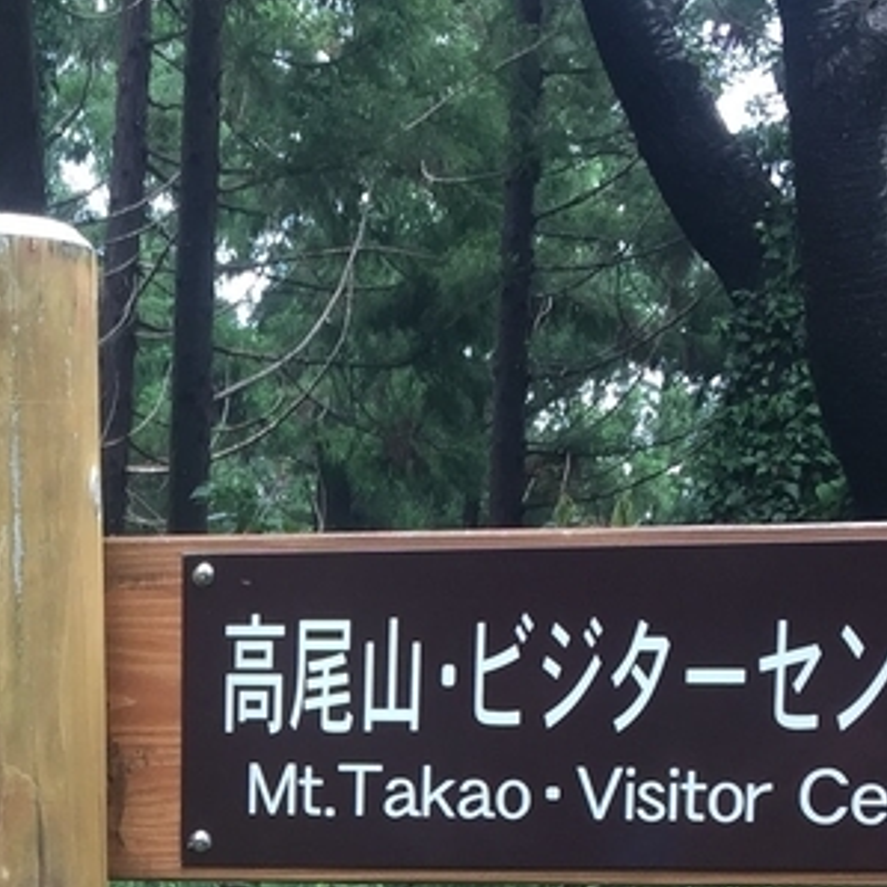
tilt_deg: -4.9
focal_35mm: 103
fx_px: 2986
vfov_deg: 16.2
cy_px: 1053
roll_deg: -1.4
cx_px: -74
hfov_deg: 16.4
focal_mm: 4.15
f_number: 2.2
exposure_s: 1/120
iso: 50
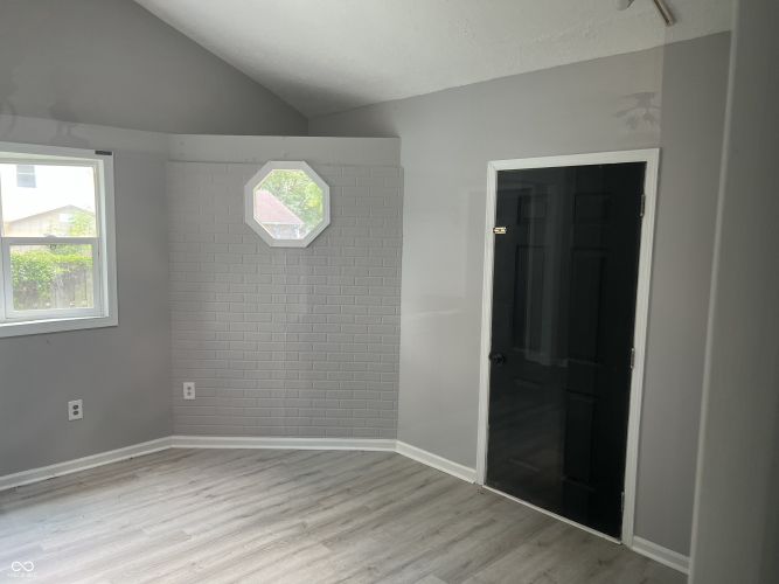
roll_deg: -1.4
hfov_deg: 67.3
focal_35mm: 26
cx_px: 390
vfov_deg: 53.0
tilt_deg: -6.6
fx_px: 585
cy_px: 292
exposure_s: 1/104
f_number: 1.5
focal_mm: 5.7
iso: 125
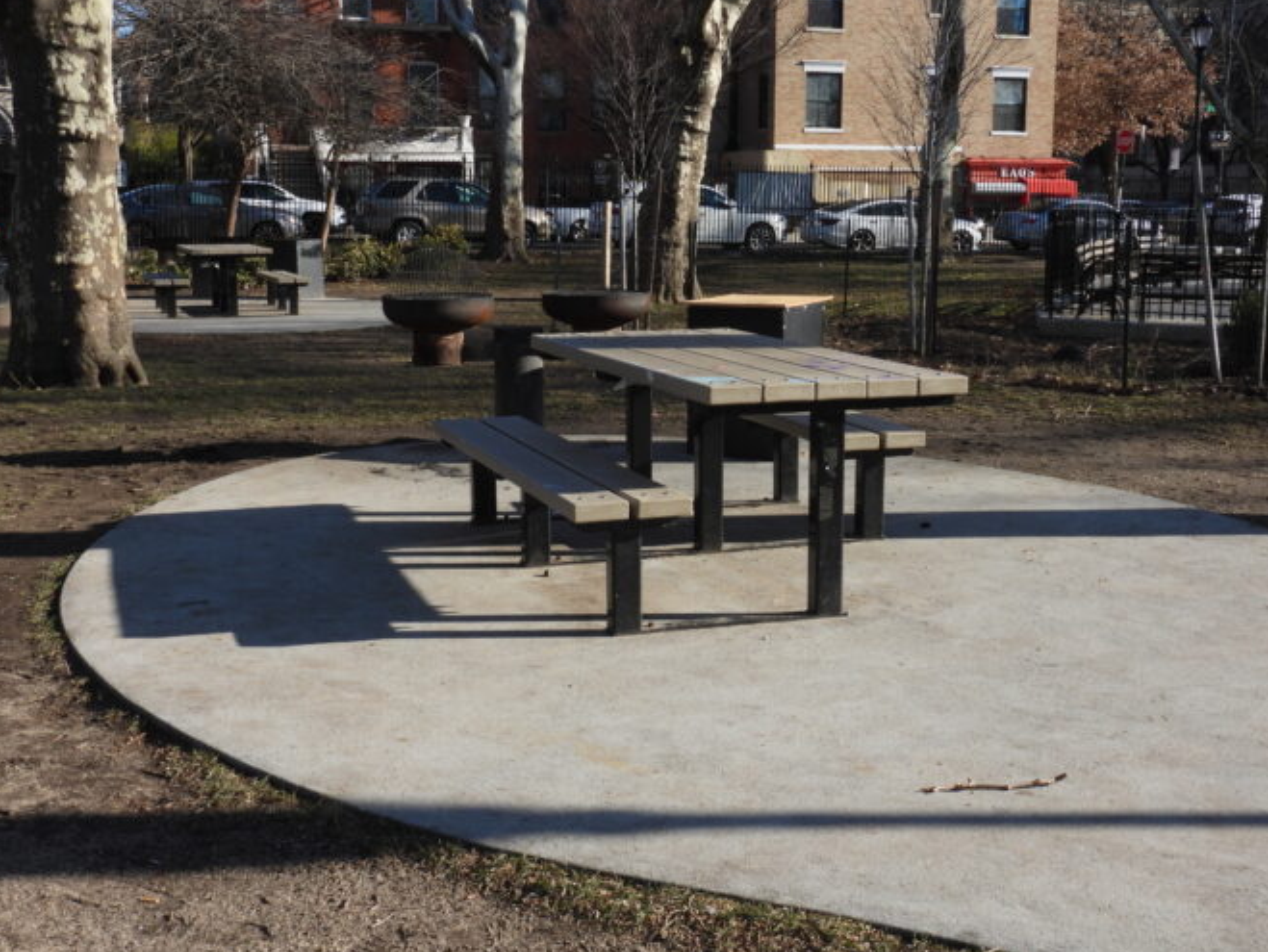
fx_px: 1649
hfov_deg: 42.1
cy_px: 460
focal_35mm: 45
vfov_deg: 32.2
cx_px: 621
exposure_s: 1/250
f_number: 6.3
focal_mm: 7.7
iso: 100
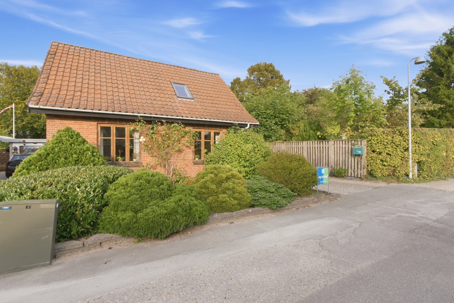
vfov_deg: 73.7
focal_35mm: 16
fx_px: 202
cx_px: 227
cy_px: 152
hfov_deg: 96.7
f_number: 22
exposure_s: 1/10
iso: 100
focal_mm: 16
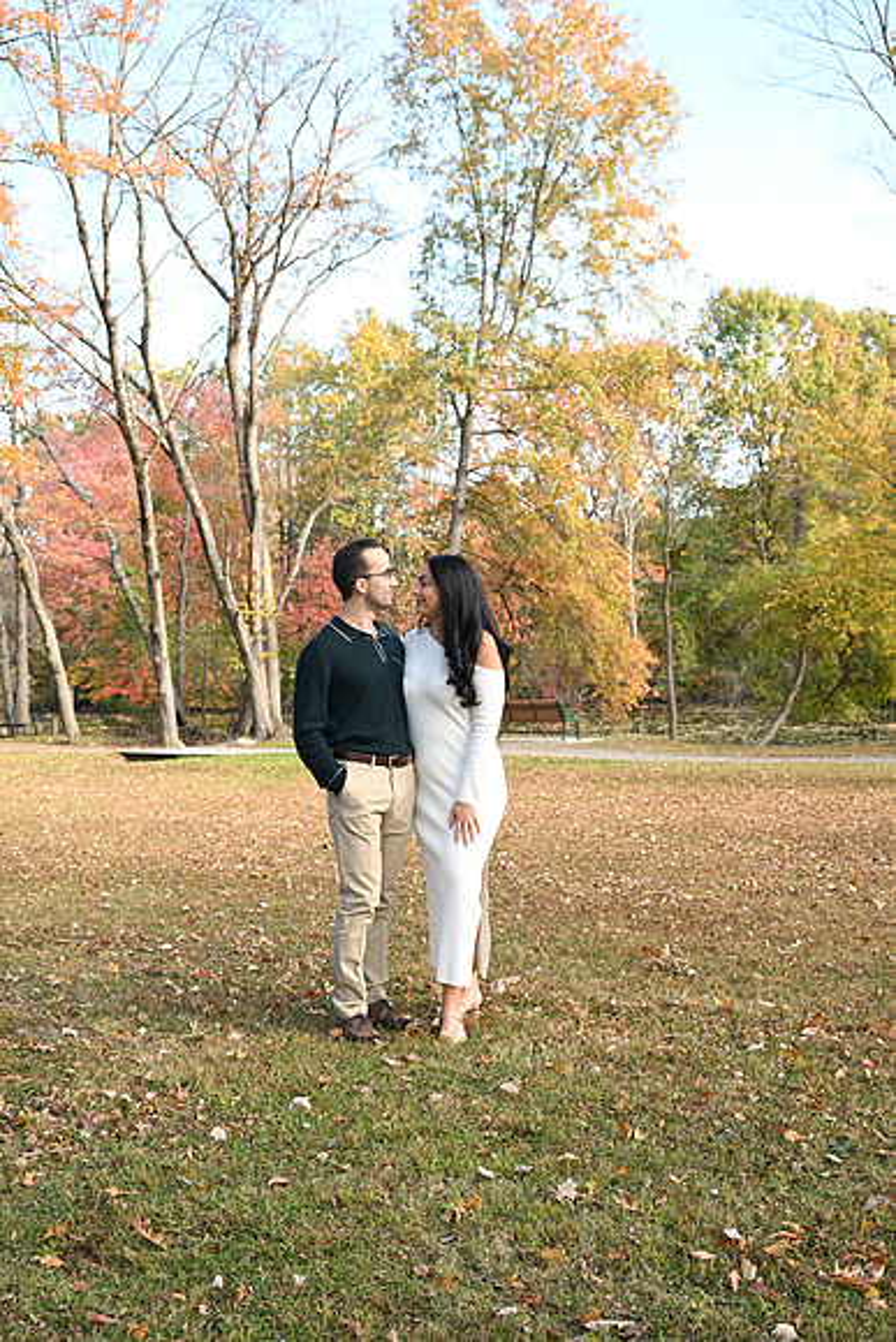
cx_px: 448
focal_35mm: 41
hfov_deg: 32.6
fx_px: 1530
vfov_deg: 47.4
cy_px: 671
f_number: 6.3
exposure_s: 1/80
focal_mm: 41
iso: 200
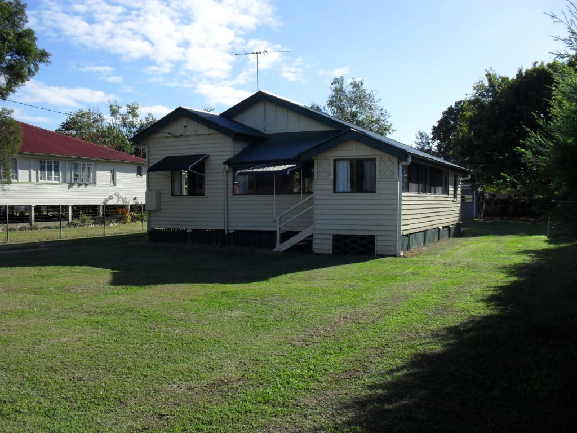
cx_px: 288
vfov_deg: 40.7
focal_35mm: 35
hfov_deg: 52.6
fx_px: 583
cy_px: 216
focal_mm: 6.3
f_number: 8.4
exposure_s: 1/180
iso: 100
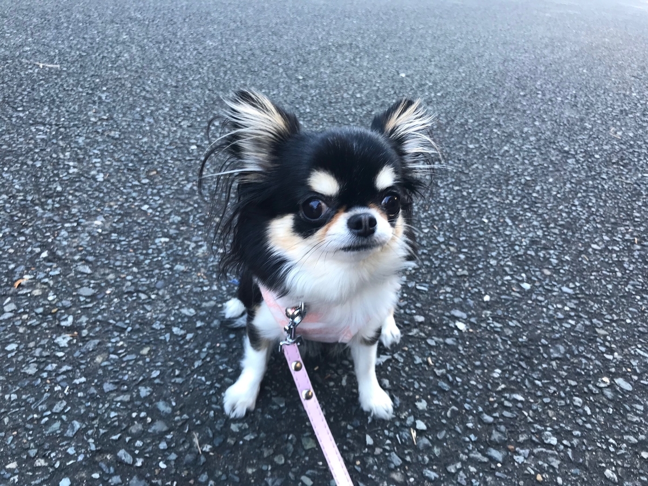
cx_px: 324
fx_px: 524
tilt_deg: -31.4
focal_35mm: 28
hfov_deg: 63.4
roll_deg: -4.6
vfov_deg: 49.7
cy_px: 243
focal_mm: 3.99
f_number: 1.8
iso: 25
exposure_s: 1/60
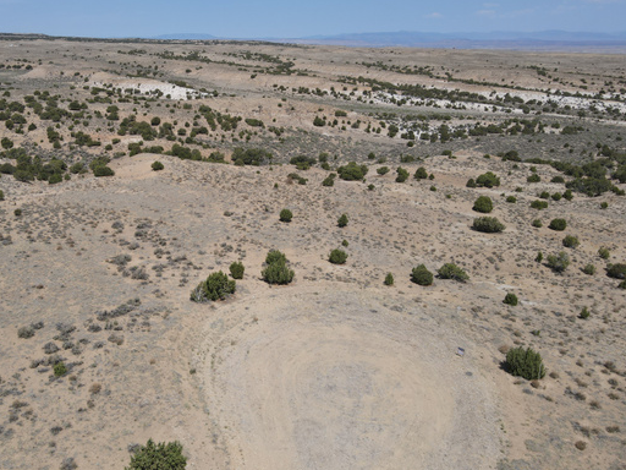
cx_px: 238
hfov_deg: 59.3
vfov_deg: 46.6
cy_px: 191
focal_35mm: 30
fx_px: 543
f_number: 2.8
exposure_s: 1/1000
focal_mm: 4.5
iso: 100
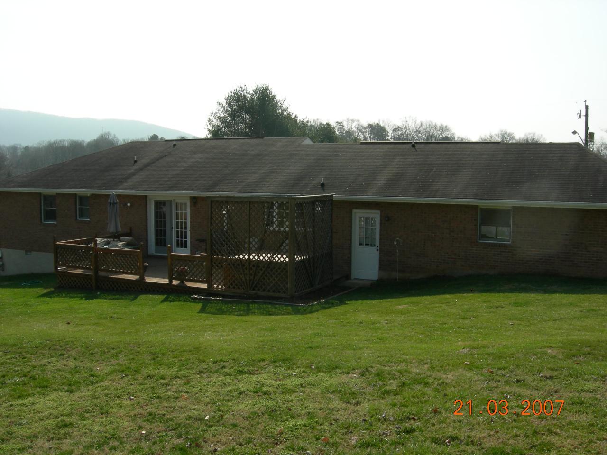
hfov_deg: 51.4
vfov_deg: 39.7
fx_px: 631
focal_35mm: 36
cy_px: 228
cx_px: 304
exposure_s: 1/307
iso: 64
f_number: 6.8
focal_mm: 7.5
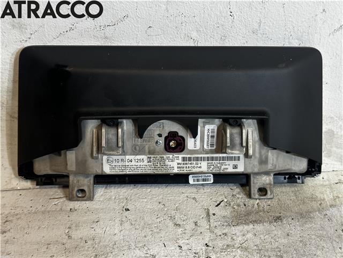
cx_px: 172
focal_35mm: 48
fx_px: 476
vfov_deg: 30.3
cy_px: 129
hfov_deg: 39.7
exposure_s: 1/100
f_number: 1.78
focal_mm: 6.86
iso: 125
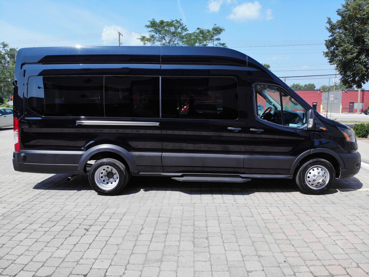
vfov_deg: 56.8
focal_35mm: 24
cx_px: 184
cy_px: 138
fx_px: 256
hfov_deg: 71.6
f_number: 2.8
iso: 100
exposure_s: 1/934
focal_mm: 4.5
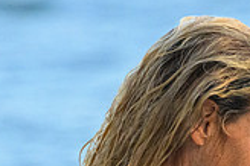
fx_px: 19674
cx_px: 127
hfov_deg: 0.7
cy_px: 226
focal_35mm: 2836
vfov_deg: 0.5
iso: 6400
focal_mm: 800
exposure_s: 1/2000
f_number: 11
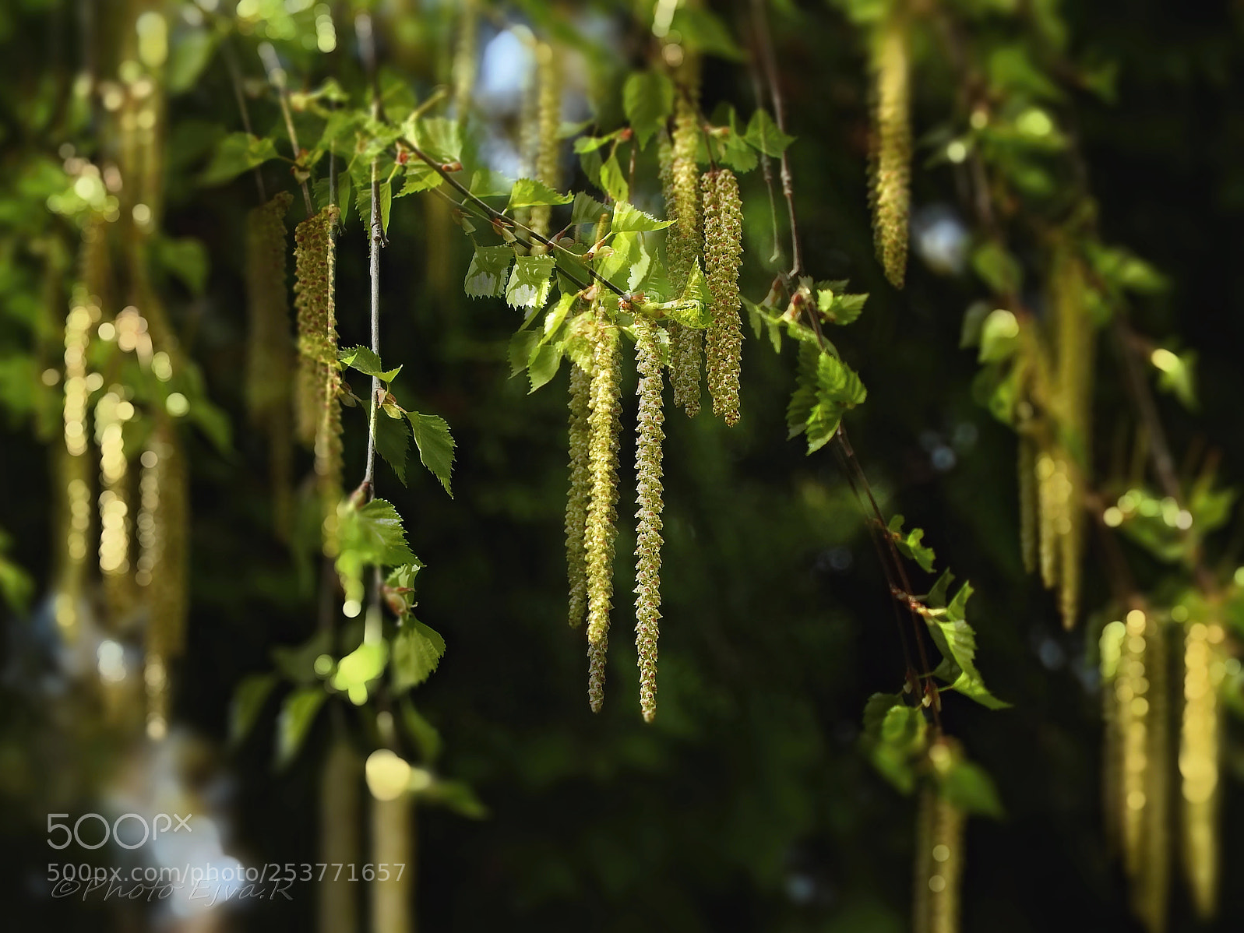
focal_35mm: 501
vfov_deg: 3.0
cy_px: 466
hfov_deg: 4.0
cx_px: 622
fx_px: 18006
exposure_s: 1/320
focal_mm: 89.6
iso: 100
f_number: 5.6
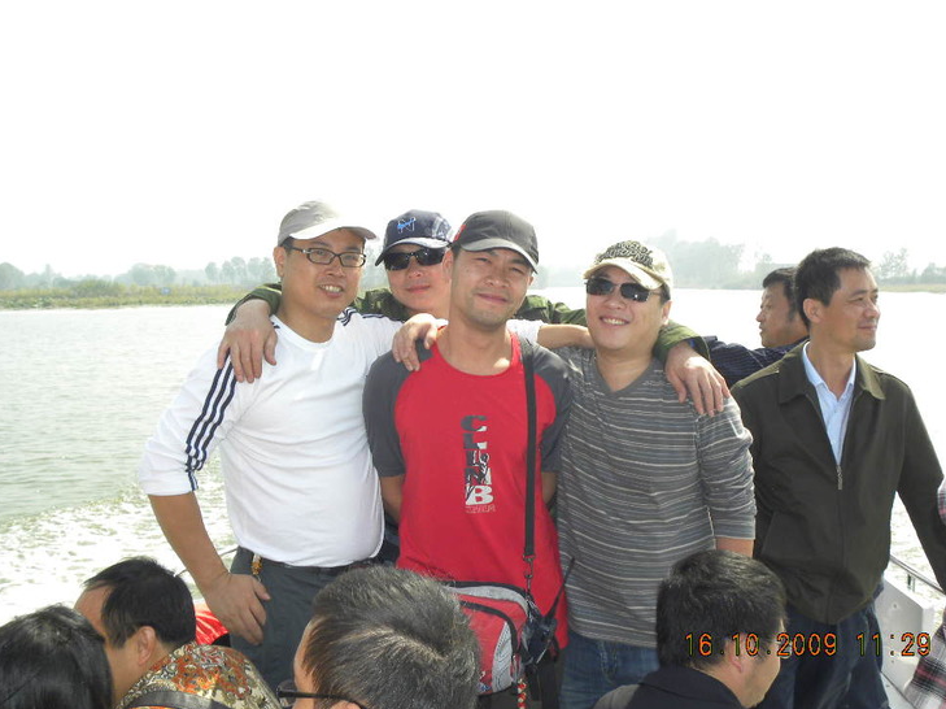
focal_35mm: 39
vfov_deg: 36.8
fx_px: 1065
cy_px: 349
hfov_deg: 47.9
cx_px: 492
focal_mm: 6.6
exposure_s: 1/318
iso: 91
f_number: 5
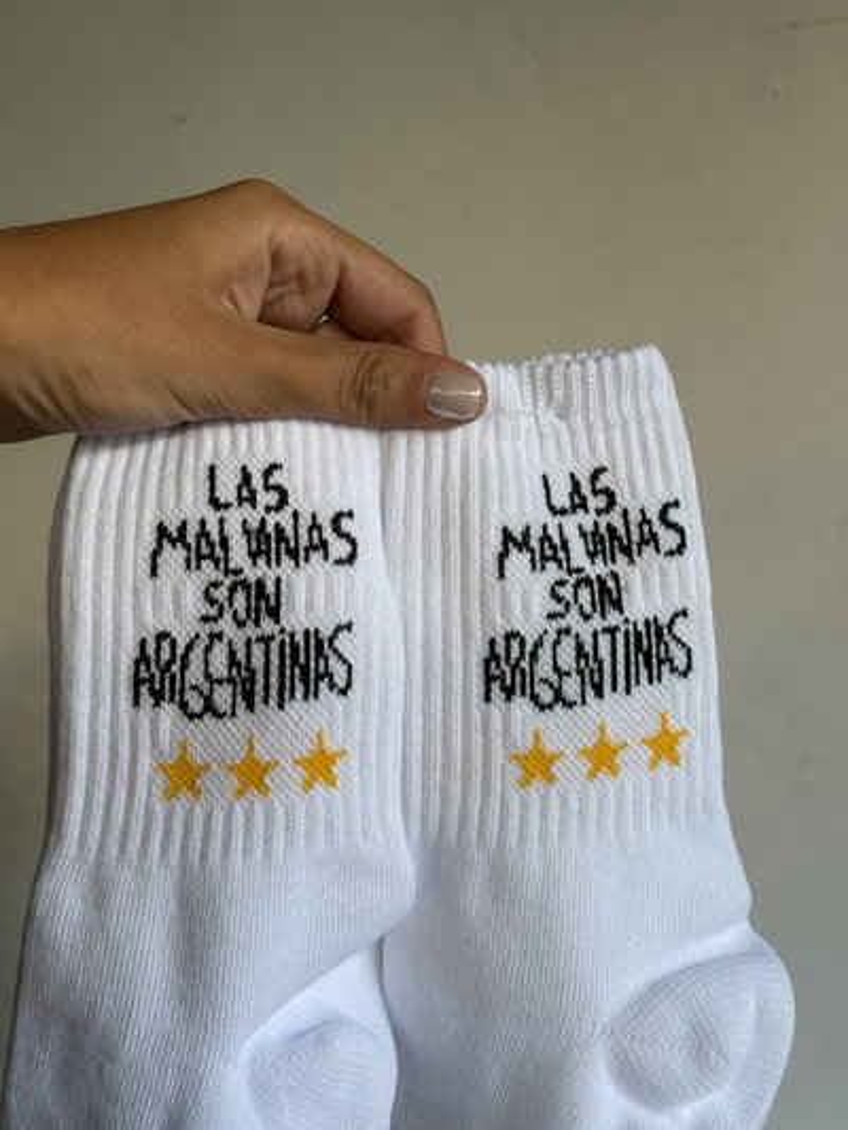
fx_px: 1567
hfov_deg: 30.3
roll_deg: +0.1
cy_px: 565
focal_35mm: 48
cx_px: 424
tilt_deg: +1.9
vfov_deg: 39.6
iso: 100
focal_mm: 6.76
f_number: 1.78
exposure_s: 1/109
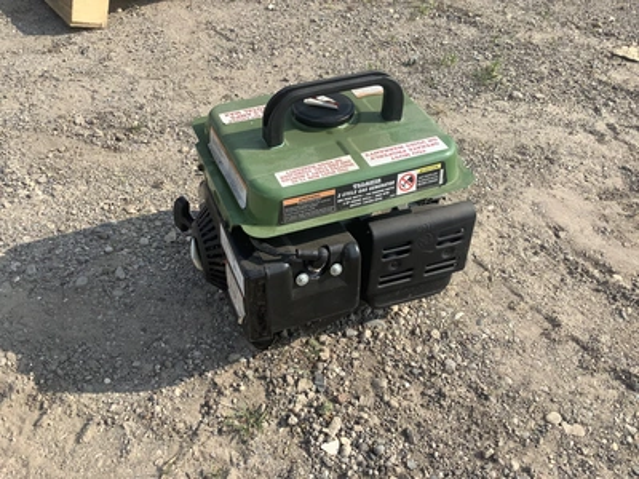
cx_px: 320
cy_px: 240
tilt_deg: -42.0
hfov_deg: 58.4
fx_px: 572
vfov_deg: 45.4
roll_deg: +0.7
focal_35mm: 31
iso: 25
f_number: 2.4
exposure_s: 1/1235
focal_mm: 3.3
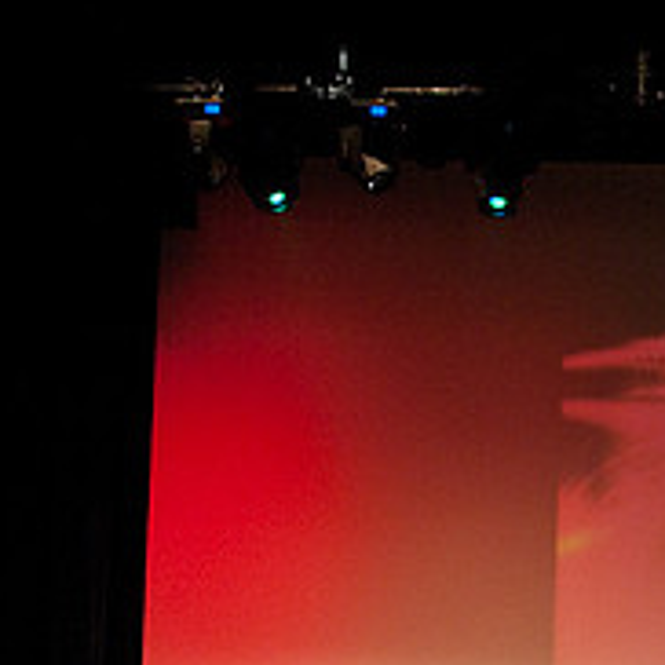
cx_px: 979
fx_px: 4108
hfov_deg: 9.0
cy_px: 504
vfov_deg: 9.2
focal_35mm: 189
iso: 3200
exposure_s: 1/200
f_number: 4
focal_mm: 70
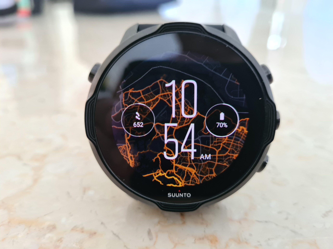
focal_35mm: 26
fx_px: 250
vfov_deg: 53.1
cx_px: 166
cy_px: 124
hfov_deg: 67.3
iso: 640
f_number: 1.8
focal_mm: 5.4
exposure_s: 1/25
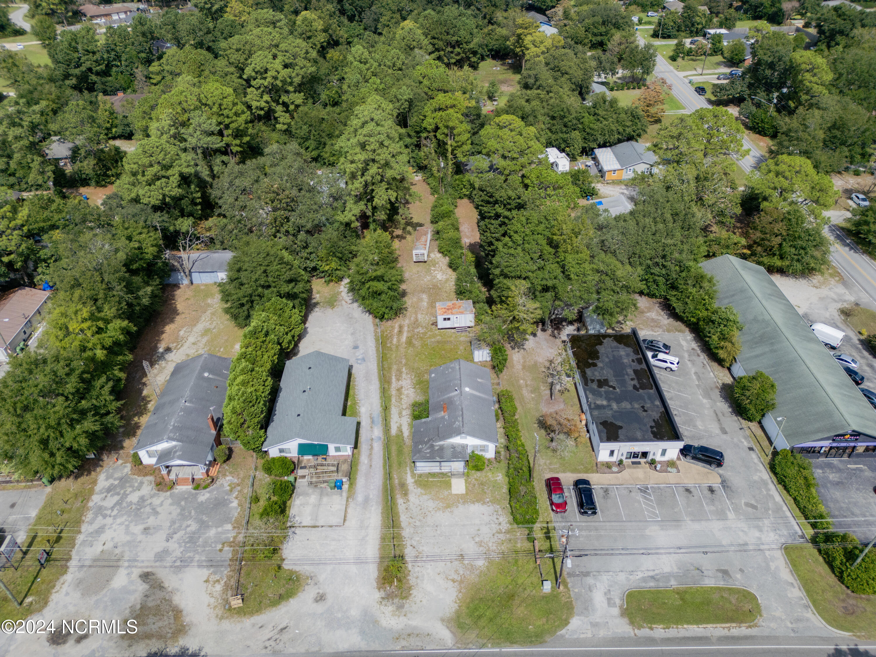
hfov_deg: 71.6
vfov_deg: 56.8
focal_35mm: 24
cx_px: 438
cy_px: 328
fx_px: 607
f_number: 1.7
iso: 130
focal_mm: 6.72
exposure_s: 1/3000
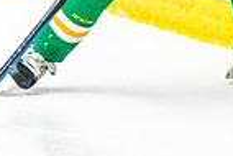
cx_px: 162
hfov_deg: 2.9
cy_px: -62
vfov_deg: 2.0
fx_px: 4568
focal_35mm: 705
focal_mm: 102
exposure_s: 1/640
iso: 2800
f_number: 2.8
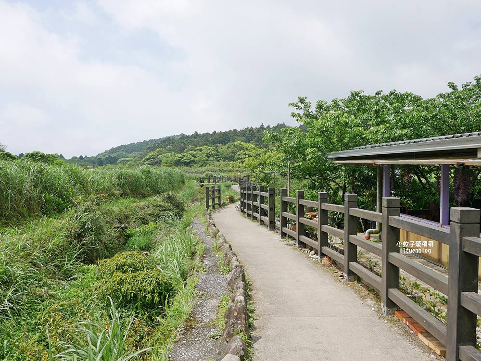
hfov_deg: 63.4
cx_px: 240
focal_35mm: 28
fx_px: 389
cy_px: 180
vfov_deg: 49.8
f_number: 4.5
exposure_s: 1/1300
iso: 200
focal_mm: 14
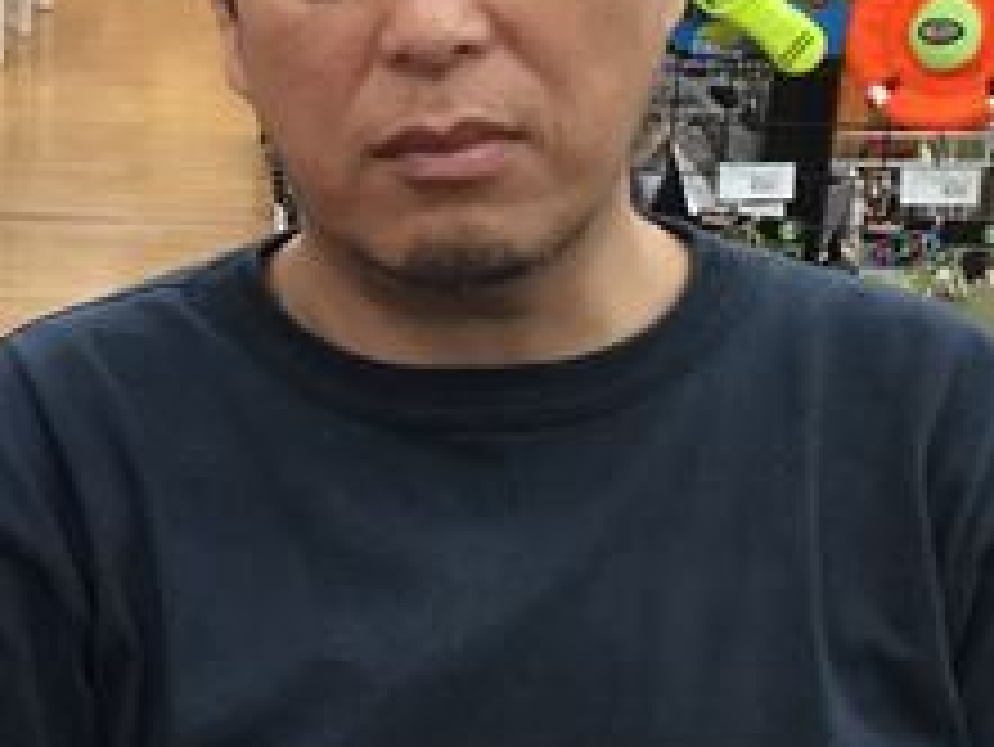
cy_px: 450
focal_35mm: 84
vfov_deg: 17.6
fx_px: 2413
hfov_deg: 22.3
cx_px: -18
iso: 125
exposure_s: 1/30
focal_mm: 3.3
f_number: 2.4
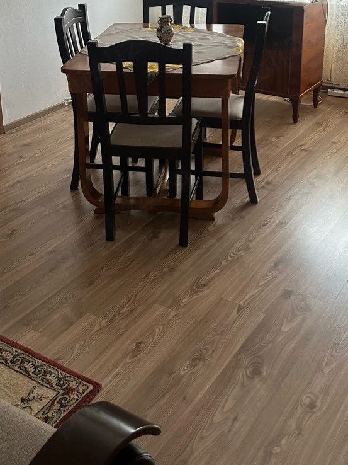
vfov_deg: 38.6
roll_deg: +0.4
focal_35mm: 47
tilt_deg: -20.2
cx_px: 164
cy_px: 80
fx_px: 630
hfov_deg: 30.9
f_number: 1.5
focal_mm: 5.7
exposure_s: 1/121
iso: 125
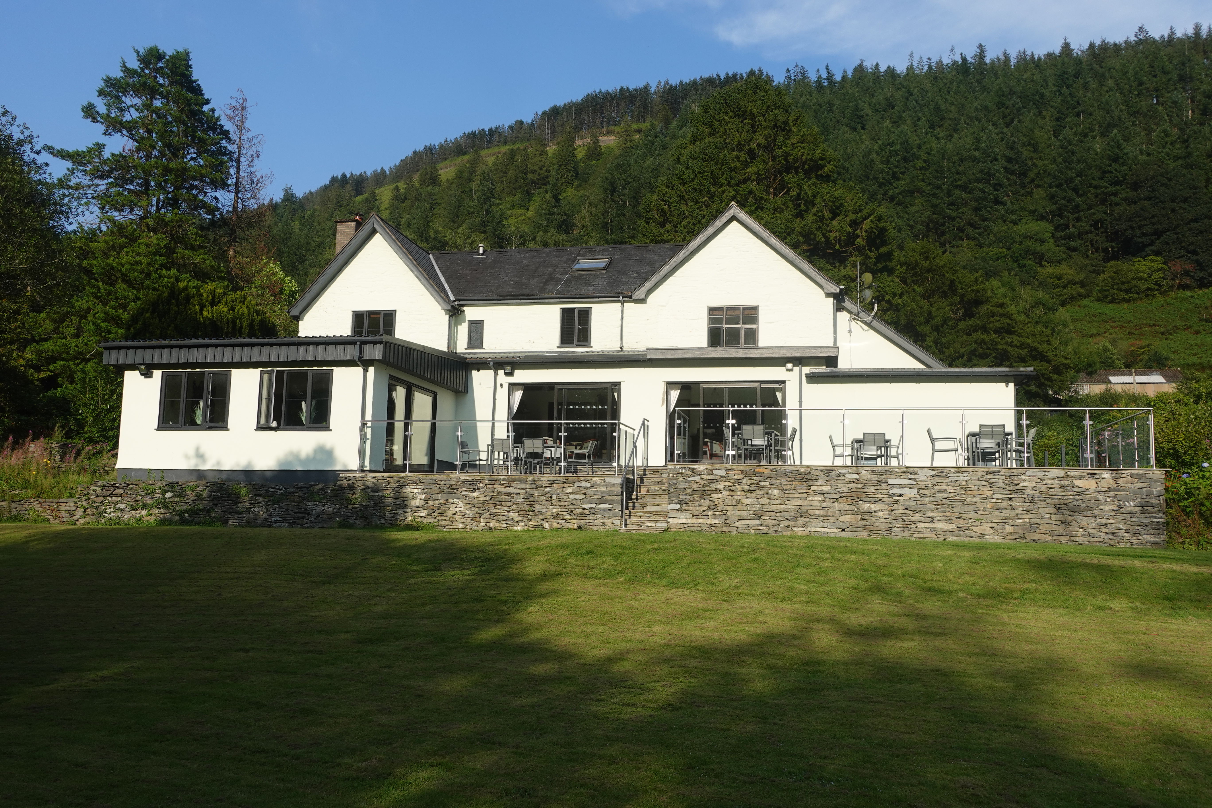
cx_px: 606
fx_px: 1010
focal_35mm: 30
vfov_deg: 43.6
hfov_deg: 61.9
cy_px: 404
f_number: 5.6
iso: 125
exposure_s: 1/500
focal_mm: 11.6
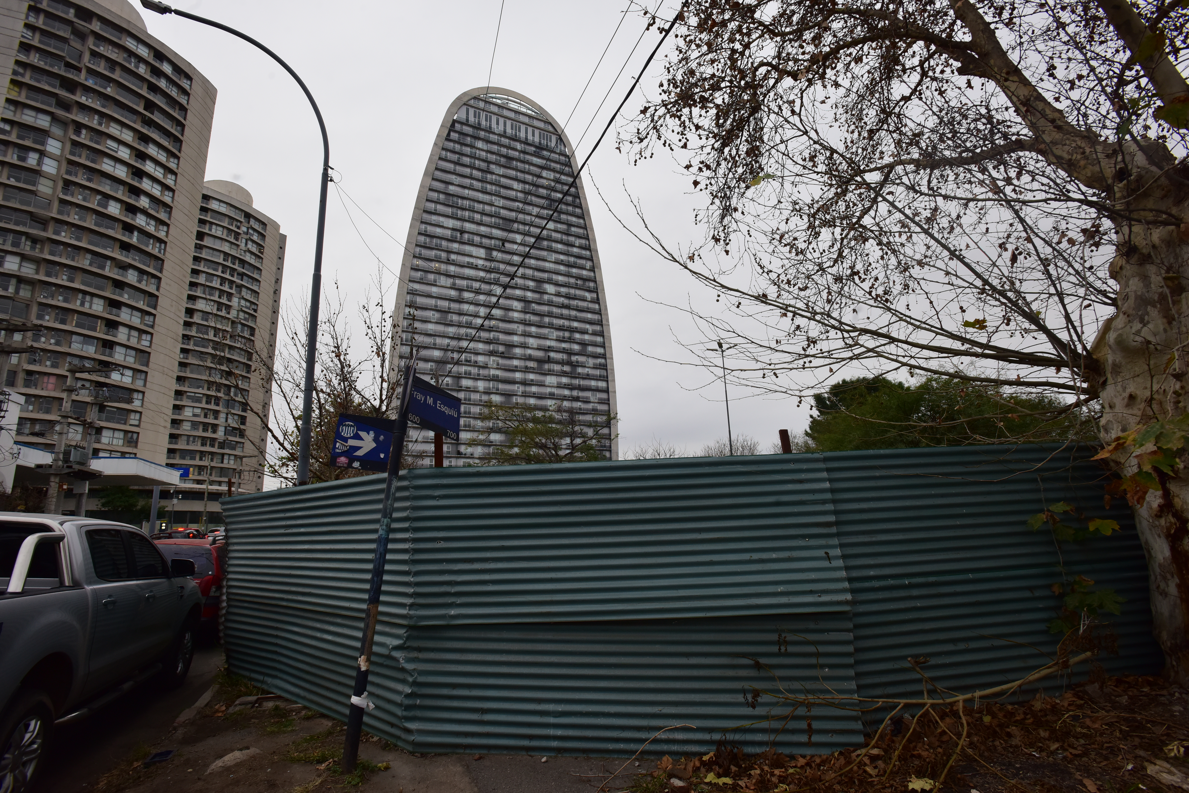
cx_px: 594
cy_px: 396
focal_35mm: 17
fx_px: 561
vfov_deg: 70.4
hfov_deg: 93.3
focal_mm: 17
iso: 1000
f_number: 7.1
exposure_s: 1/160
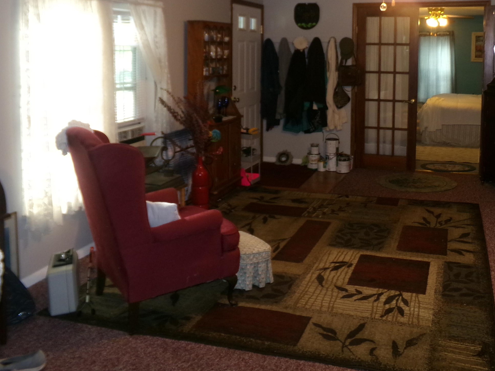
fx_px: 543
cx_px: 290
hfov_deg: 48.8
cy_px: 80
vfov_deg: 36.6
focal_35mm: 38
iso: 200
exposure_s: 1/34
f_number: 3.7
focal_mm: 4.3
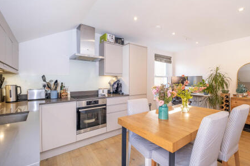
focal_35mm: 16
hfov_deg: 96.7
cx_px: 127
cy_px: 85
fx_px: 111
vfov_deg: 73.7
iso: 400
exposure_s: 1/15
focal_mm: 10
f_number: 6.4
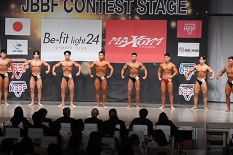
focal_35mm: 89
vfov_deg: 15.4
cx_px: 96
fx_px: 576
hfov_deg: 22.8
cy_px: 67
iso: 6400
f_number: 5.6
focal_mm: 28
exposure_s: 1/400
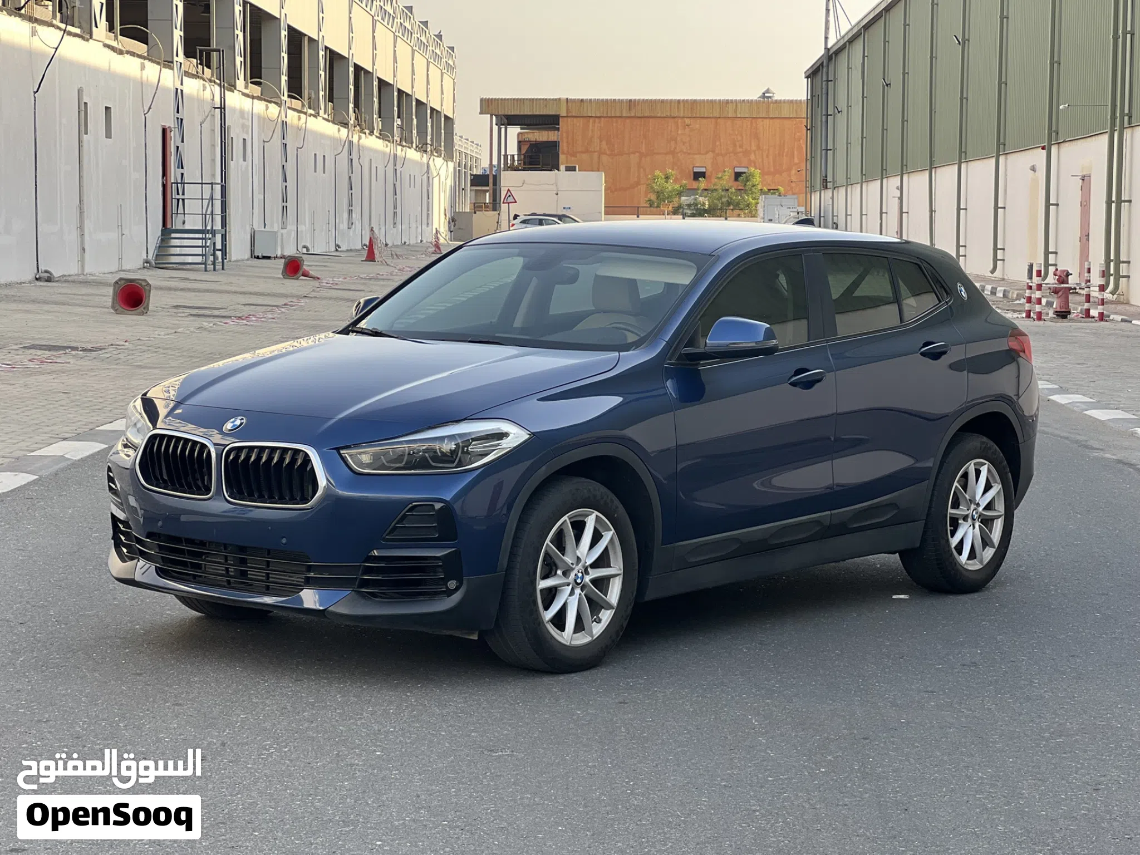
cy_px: 428
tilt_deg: -4.4
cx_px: 570
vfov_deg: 19.1
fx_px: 2536
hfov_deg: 25.3
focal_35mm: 77
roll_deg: -0.3
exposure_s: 1/121
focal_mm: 9
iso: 32
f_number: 2.8
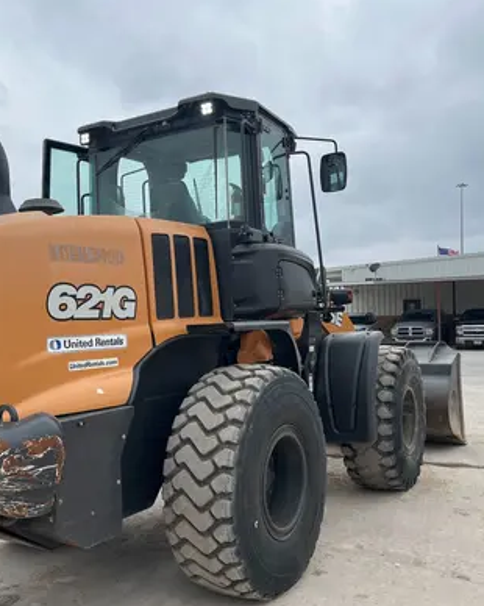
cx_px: 170
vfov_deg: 50.3
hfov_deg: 40.7
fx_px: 645
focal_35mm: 36
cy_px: 319
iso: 50
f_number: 1.6
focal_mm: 5.1
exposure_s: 1/1776
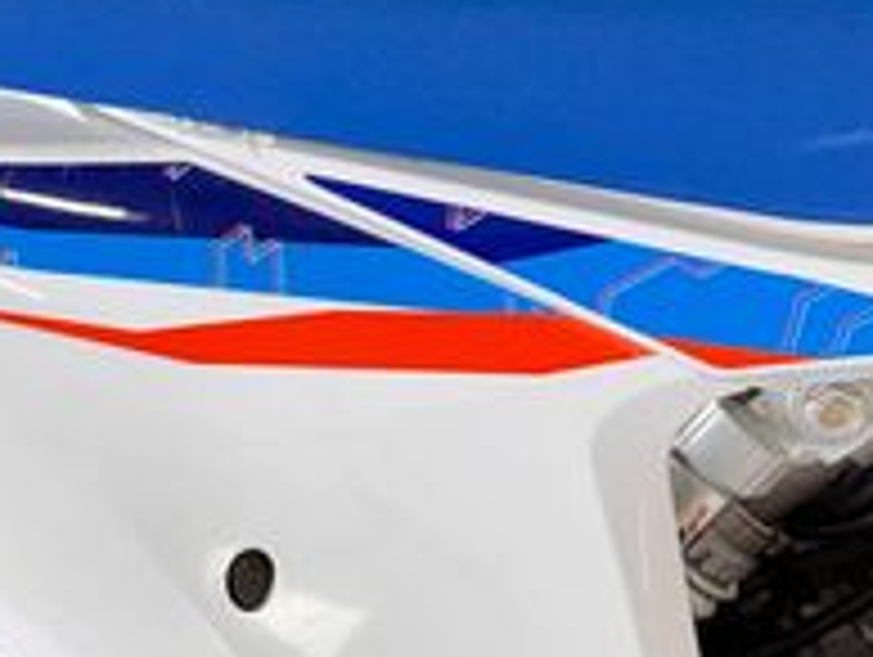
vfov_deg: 18.7
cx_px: -261
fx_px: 1995
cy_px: 410
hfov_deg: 22.2
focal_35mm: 79
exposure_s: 1/46
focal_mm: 6.76
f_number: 1.78
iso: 64
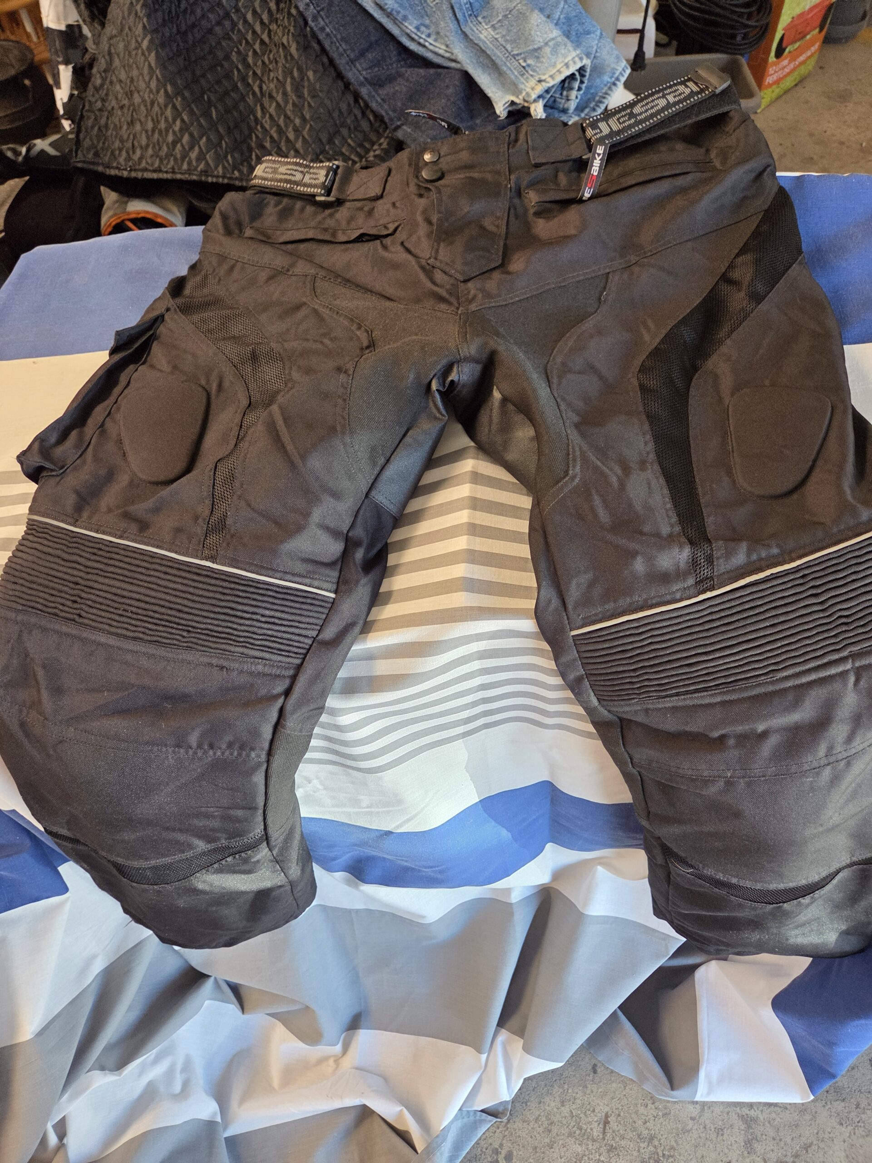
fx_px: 773
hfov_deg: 58.9
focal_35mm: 23
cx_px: 436
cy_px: 582
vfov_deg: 73.9
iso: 160
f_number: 1.8
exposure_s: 1/180
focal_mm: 5.4
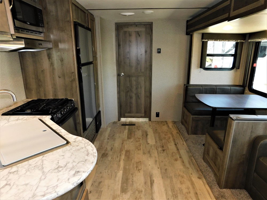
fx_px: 177
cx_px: 134
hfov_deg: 73.9
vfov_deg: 58.9
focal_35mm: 23
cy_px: 100
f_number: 3
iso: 200
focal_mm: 4
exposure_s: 1/30
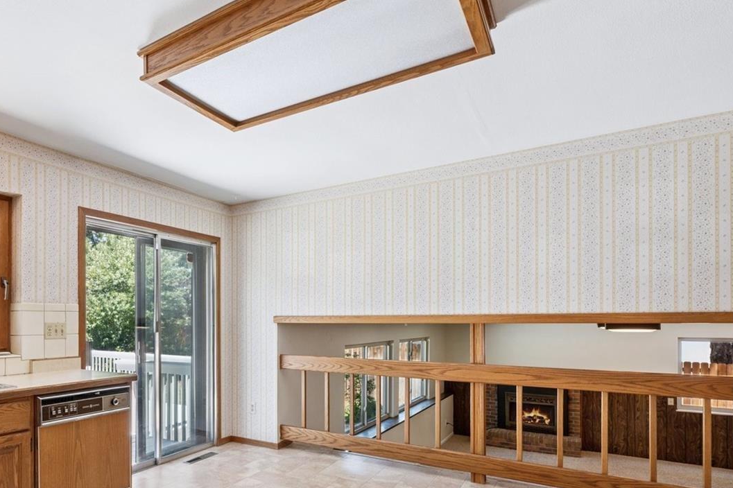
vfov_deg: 54.1
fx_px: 468
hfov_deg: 73.9
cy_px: 319
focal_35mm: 23
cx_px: 248
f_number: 11
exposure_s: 1/4
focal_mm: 15
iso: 100
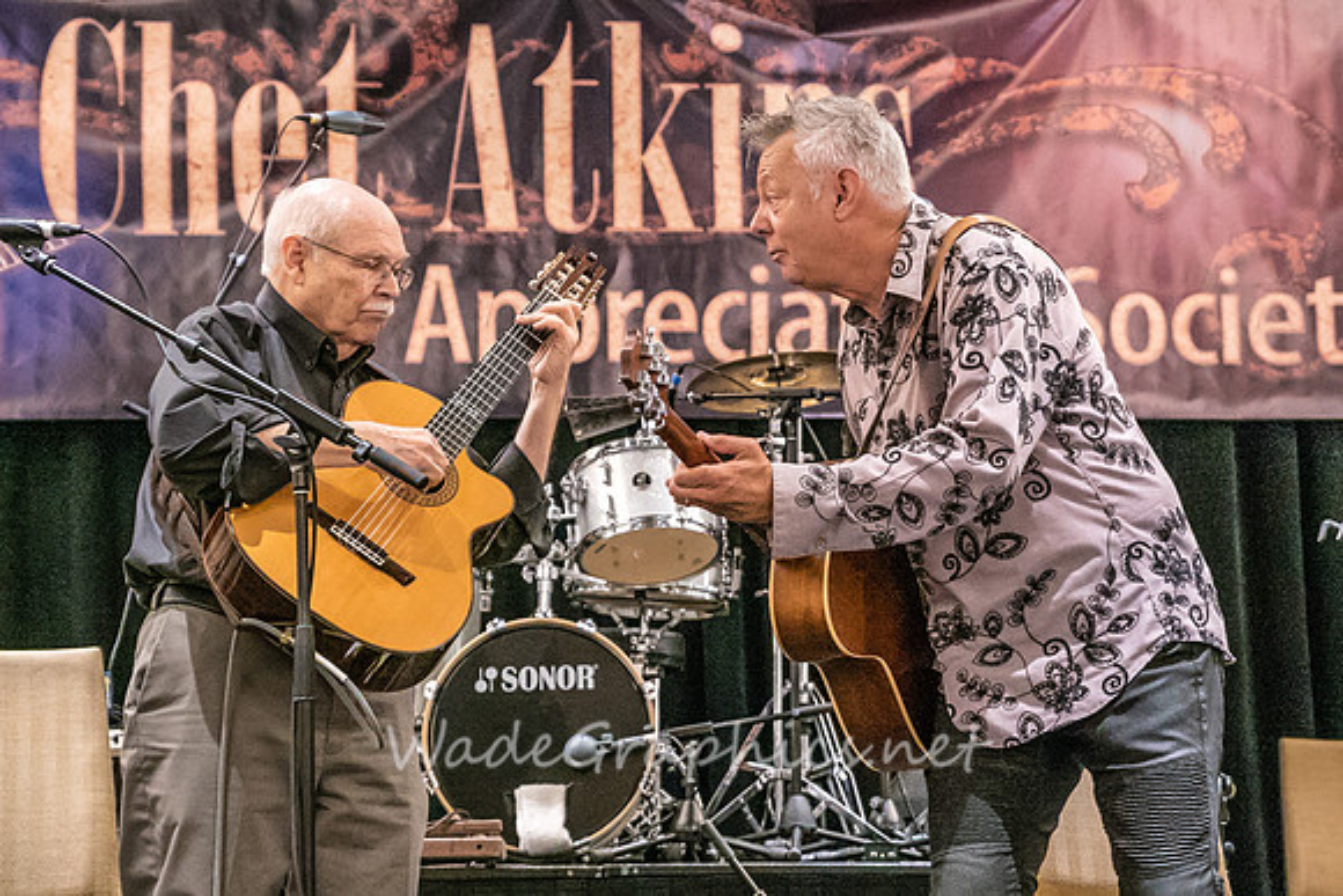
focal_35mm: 97
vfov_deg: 14.1
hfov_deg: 21.0
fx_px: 3626
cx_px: 672
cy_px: 421
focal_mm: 69
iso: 8000
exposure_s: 1/160
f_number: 5.6
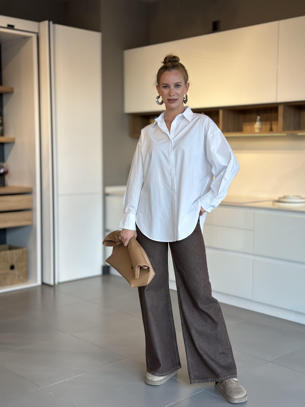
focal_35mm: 48
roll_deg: -0.9
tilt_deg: -6.2
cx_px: 152
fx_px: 564
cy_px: 204
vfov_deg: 39.7
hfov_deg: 30.3
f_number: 1.78
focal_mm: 6.86
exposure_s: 1/444
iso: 80
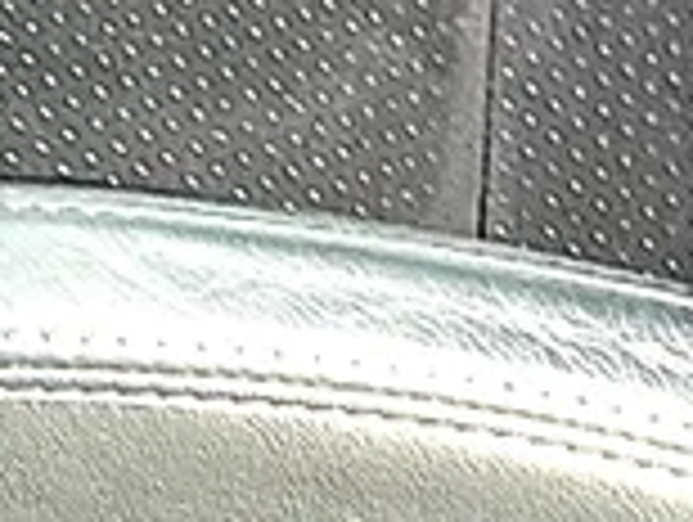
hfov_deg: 11.1
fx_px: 3549
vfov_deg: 8.4
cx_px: 666
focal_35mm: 177
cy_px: 421
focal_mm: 6.86
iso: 64
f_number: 1.78
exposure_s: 1/66
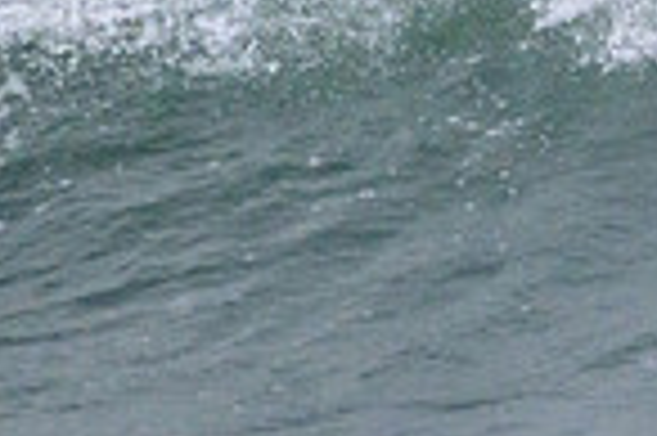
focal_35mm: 3177
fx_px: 57915
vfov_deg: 0.4
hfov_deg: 0.6
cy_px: -299
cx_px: 1179
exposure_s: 1/3200
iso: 3200
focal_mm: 800
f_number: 11
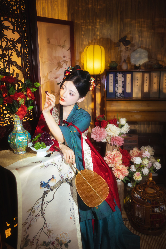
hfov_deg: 37.9
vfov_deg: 54.4
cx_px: 83
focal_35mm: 35
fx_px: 242
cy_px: 124
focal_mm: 35
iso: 400
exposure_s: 1/200
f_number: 2.8
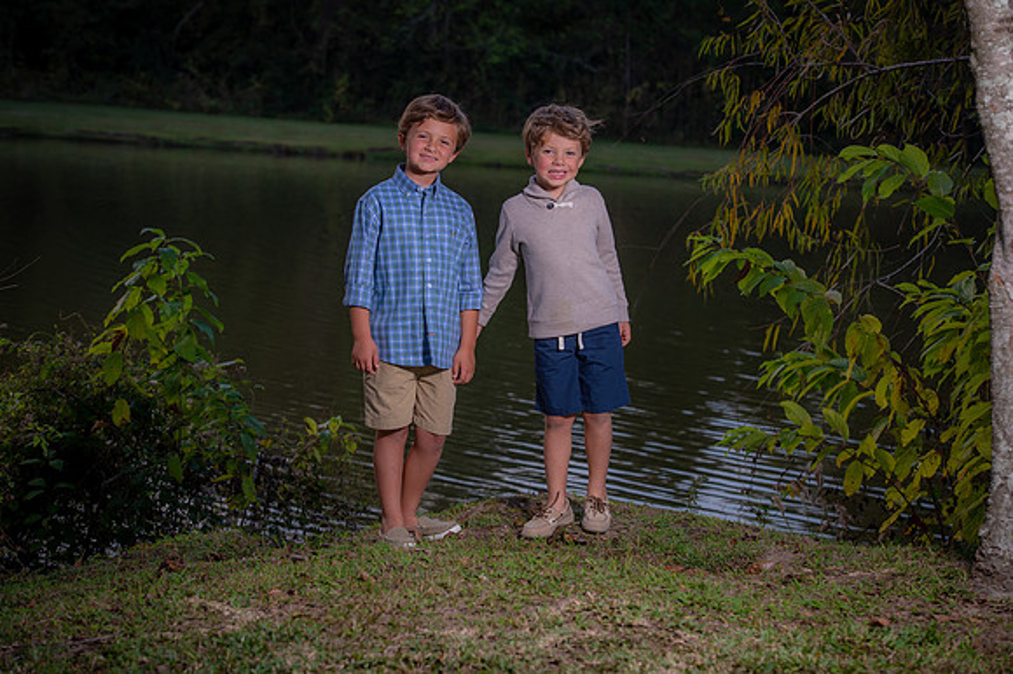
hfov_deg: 22.6
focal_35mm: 90
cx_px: 506
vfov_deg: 15.2
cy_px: 337
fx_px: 2531
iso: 200
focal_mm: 90
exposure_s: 1/160
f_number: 5.6
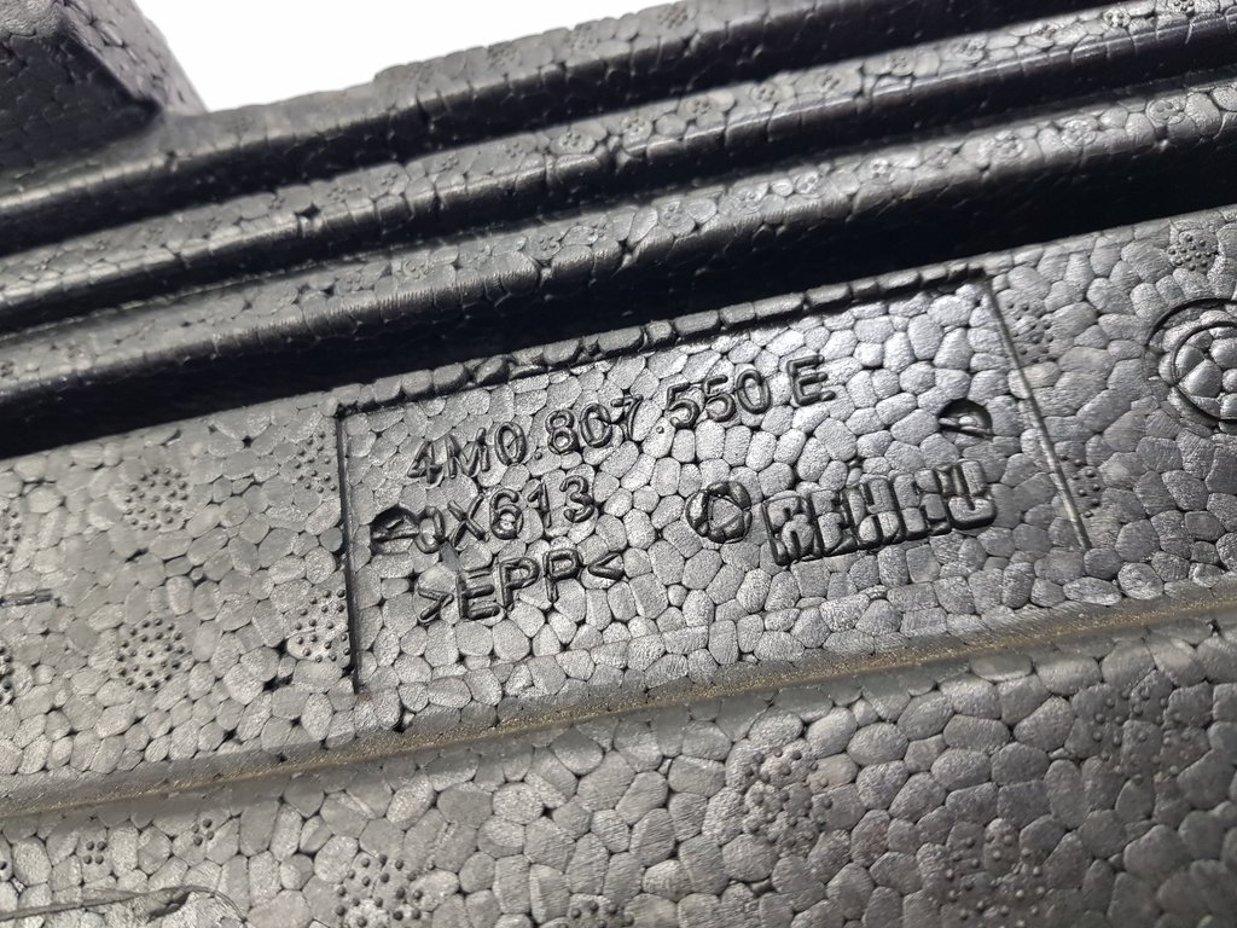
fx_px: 929
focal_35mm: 26
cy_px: 464
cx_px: 618
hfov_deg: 67.3
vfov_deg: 53.1
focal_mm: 4.2
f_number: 1.7
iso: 160
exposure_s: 1/100
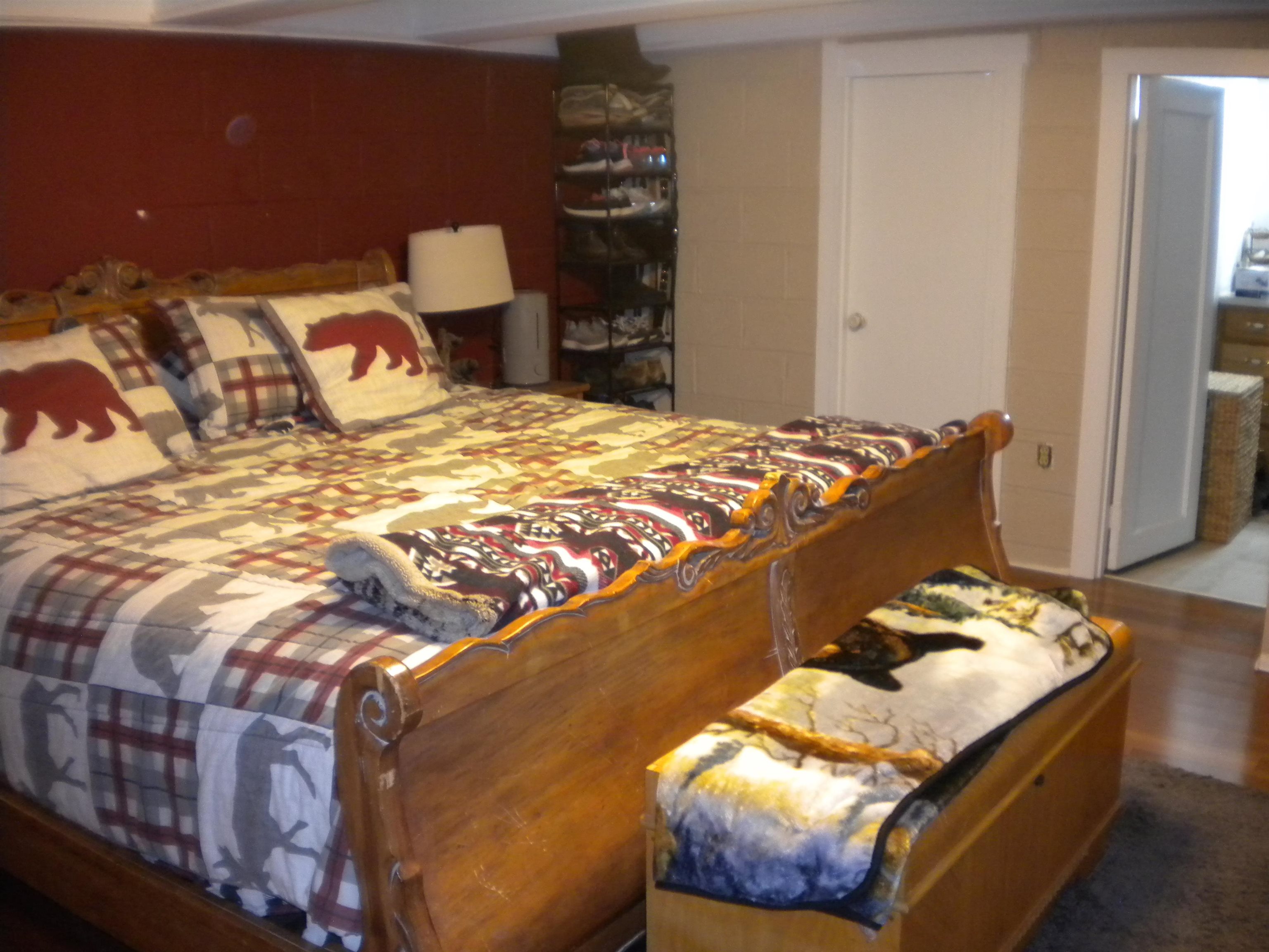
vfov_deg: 40.7
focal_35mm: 35
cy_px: 476
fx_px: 1283
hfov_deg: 52.6
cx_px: 634
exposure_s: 1/30
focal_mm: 6.3
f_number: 3.1
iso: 400
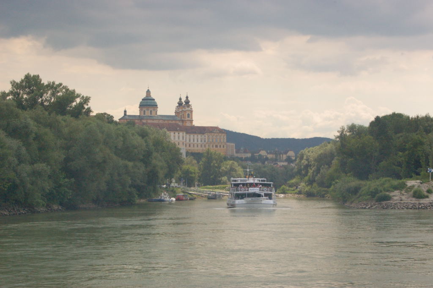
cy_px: 144
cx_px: 216
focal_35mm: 82
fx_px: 991
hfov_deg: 24.6
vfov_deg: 16.5
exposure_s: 1/800
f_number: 14
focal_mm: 55
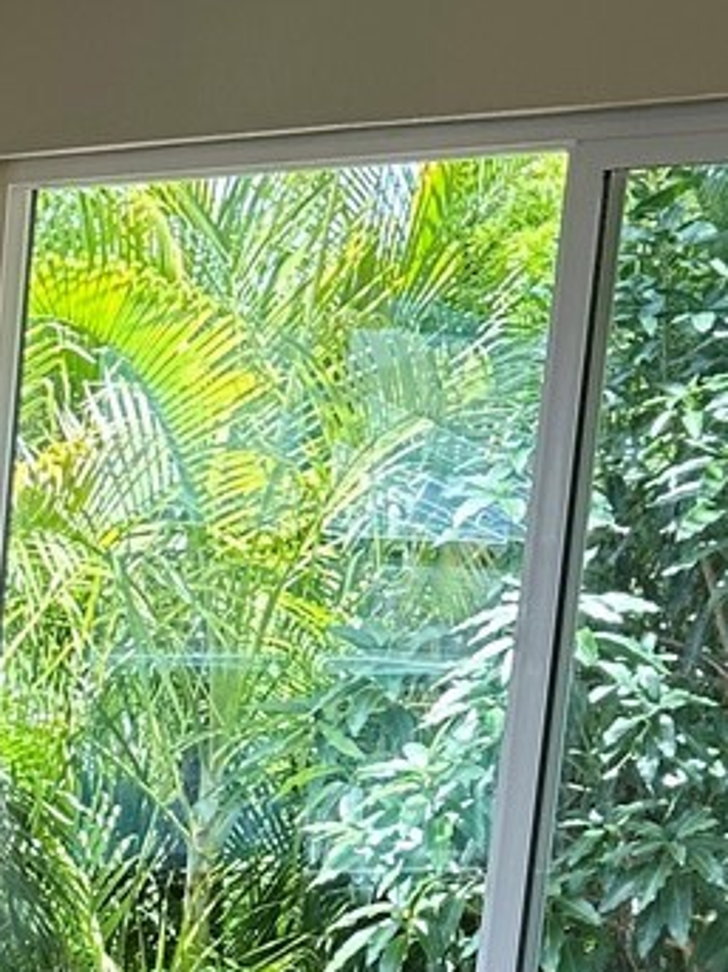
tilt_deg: -13.1
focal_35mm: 112
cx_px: -686
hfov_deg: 11.9
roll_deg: -1.3
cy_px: 1219
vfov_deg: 16.7
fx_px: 3143
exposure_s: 1/196
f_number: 1.78
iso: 80
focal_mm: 6.86
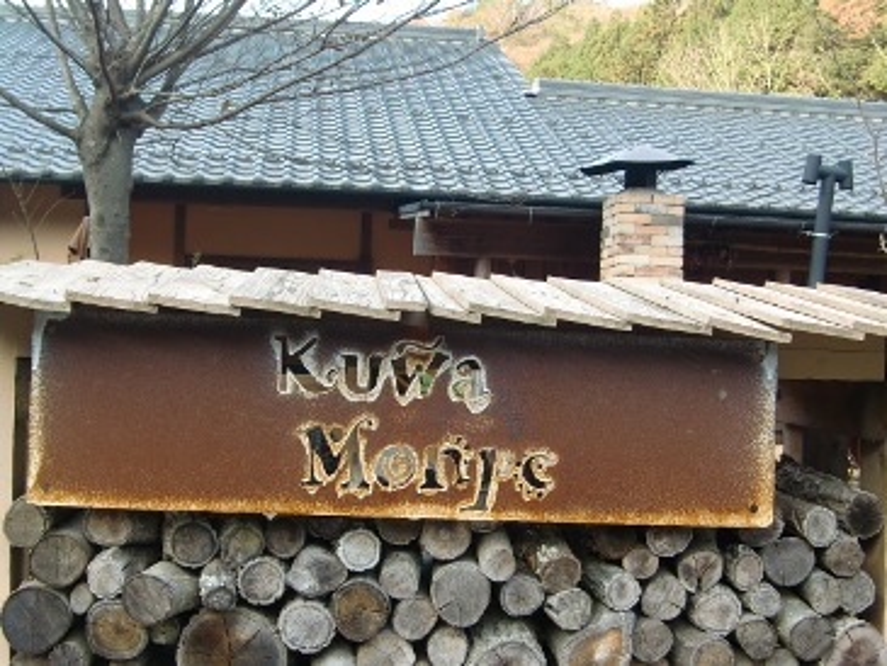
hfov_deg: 41.2
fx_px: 1179
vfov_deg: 31.5
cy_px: 333
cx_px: 444
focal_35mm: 46
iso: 64
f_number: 3.3
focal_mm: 8.2
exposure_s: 1/100
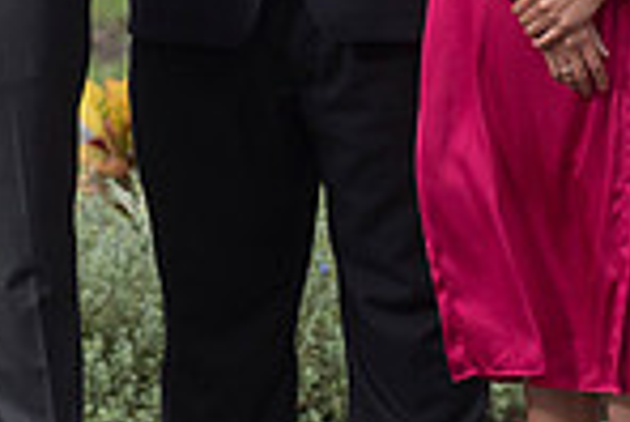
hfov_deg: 2.4
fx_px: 14802
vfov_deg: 1.6
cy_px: -275
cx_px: -213
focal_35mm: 845
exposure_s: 1/160
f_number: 8
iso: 250
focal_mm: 200
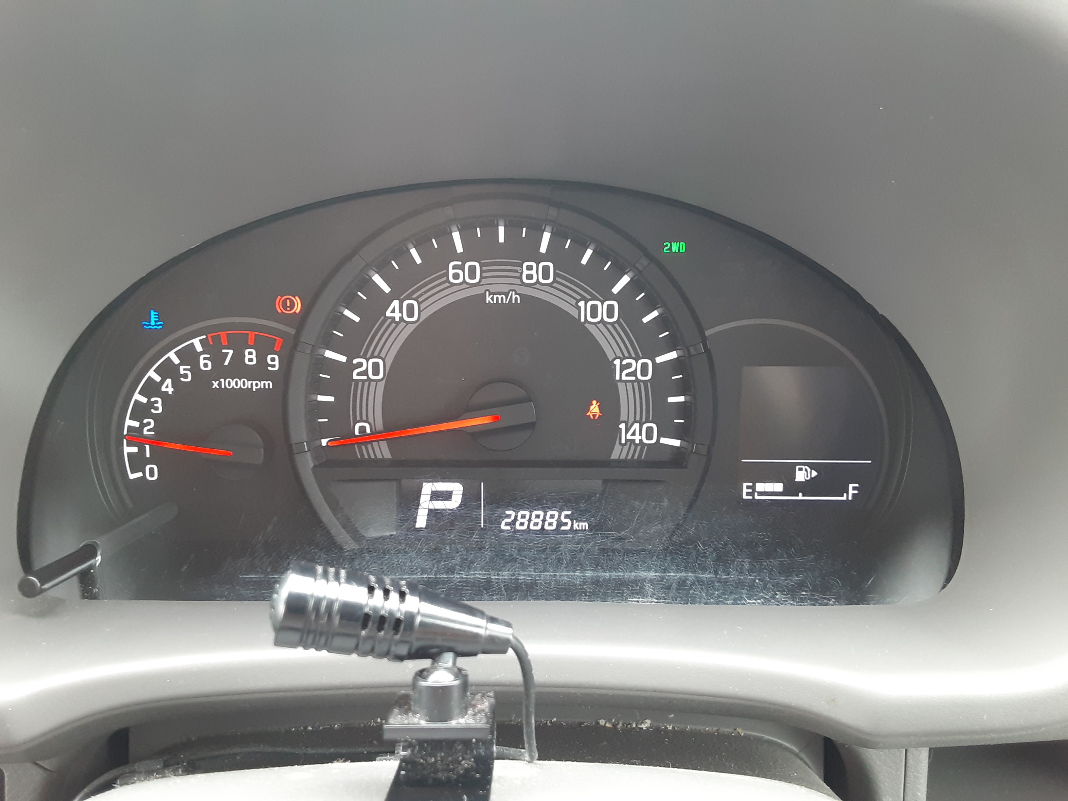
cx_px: 534
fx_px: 833
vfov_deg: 51.4
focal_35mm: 27
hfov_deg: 65.3
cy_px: 400
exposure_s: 1/50
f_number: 1.9
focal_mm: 2.91
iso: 125
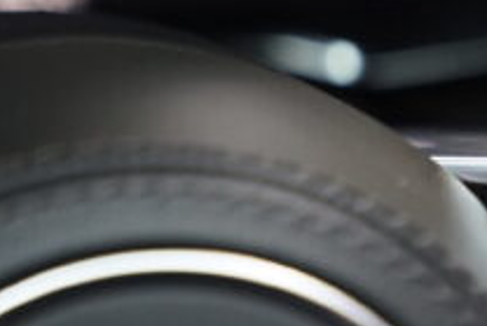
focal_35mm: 192
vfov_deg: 7.0
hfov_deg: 10.2
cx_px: 815
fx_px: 2604
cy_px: 596
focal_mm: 52.1
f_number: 3.2
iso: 2000
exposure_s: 1/80
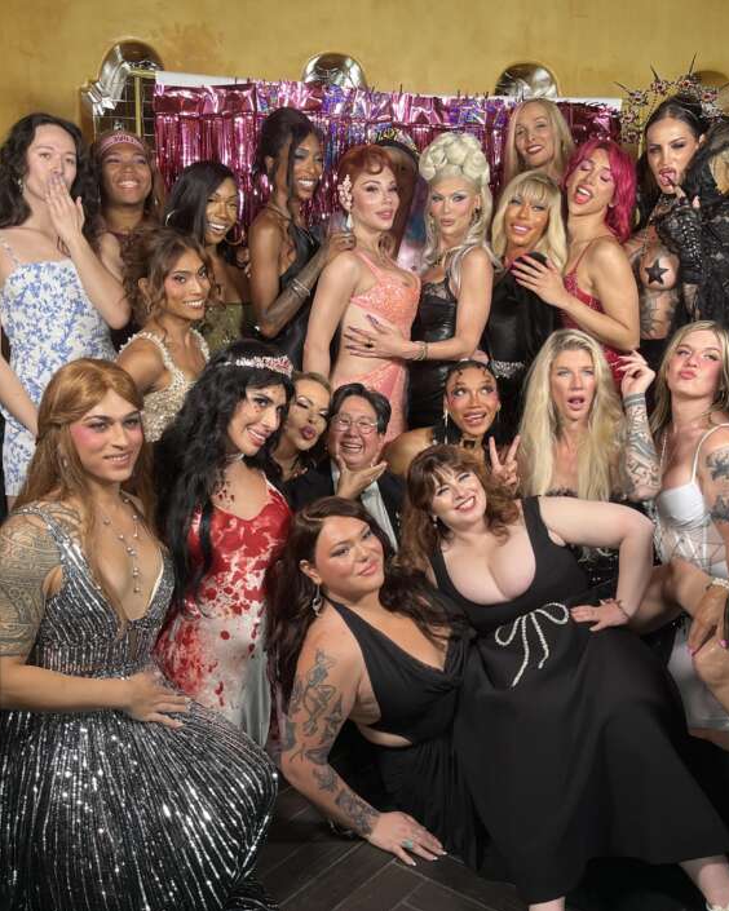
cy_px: 456
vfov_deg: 52.8
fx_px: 917
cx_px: 361
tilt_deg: -10.6
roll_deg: -0.9
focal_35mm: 34
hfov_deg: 43.4
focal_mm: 5.1
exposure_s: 1/60
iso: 125
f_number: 1.6
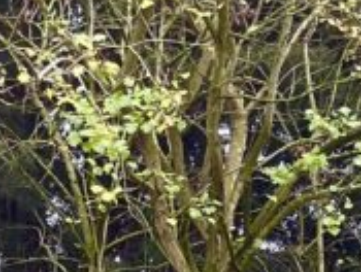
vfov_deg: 8.7
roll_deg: +0.3
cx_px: 239
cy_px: 771
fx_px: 1526
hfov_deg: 13.5
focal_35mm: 146
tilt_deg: +3.3
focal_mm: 5.1
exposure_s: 1/121
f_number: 1.6
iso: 64
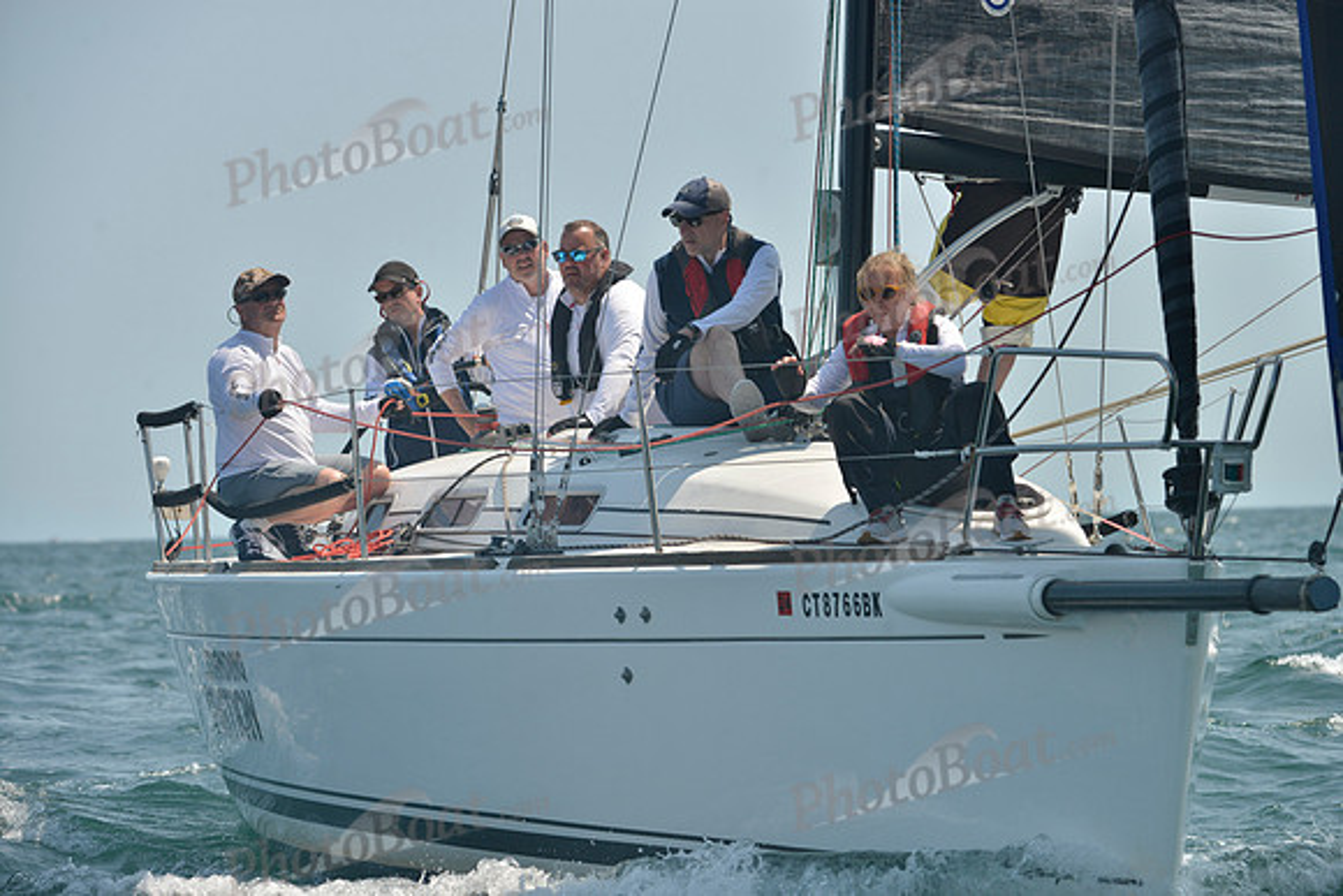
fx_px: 7463
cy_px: 448
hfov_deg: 10.3
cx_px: 672
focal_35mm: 200
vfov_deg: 6.9
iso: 280
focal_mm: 200
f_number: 8
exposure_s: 1/1000
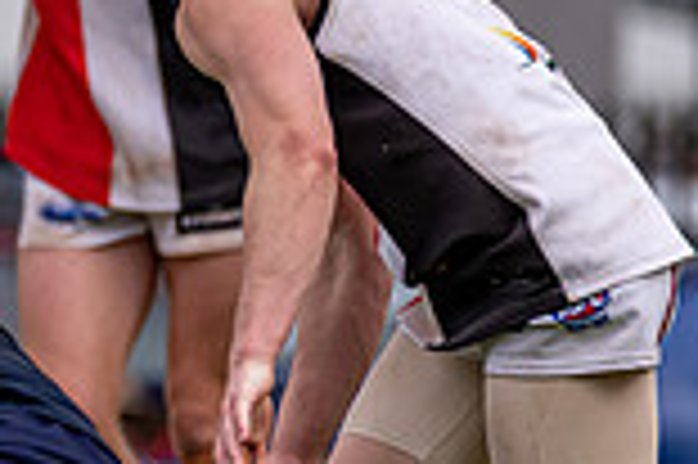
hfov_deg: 1.0
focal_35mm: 2045
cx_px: -263
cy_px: 289
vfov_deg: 0.7
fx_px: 39608
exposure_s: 1/2000
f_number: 6.3
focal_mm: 460
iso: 800
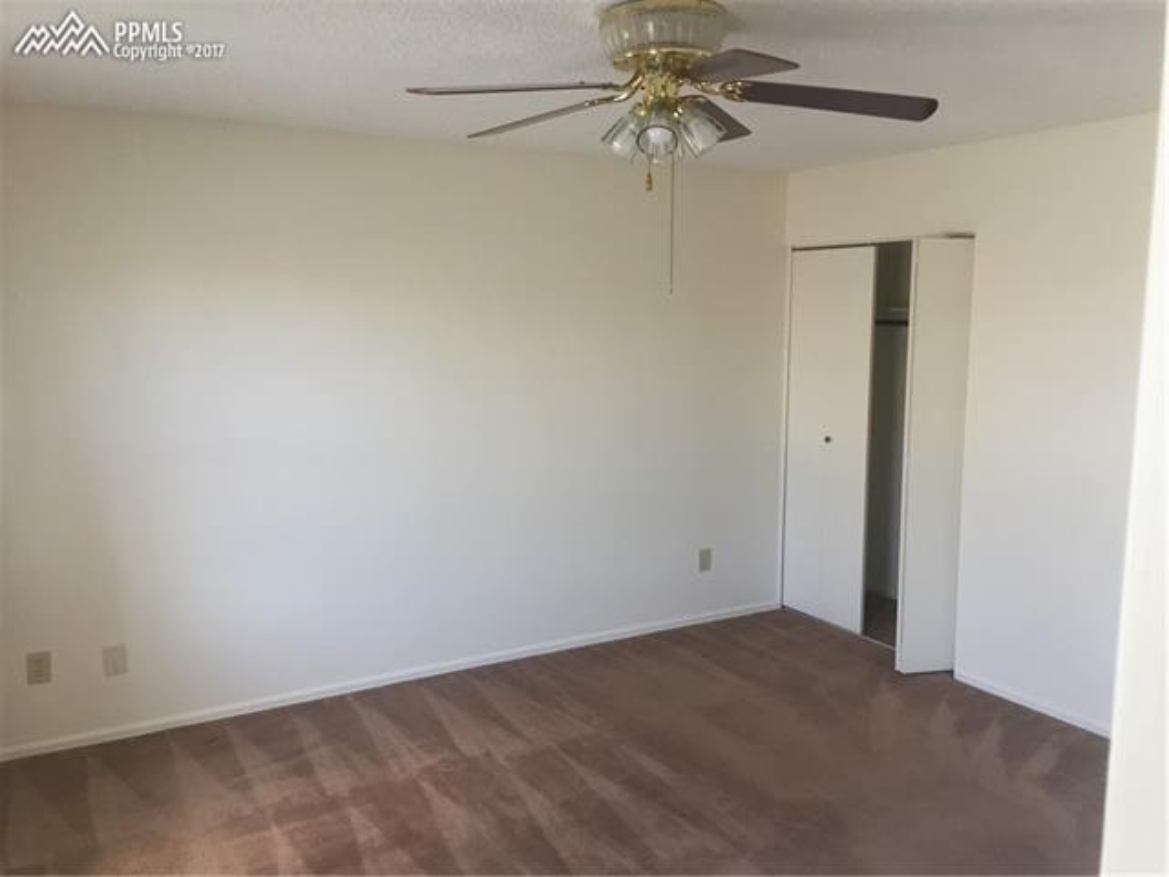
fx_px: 979
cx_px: 584
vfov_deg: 48.2
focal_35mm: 29
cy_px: 438
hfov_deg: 61.7
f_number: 2.2
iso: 80
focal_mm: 4.15
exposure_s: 1/30
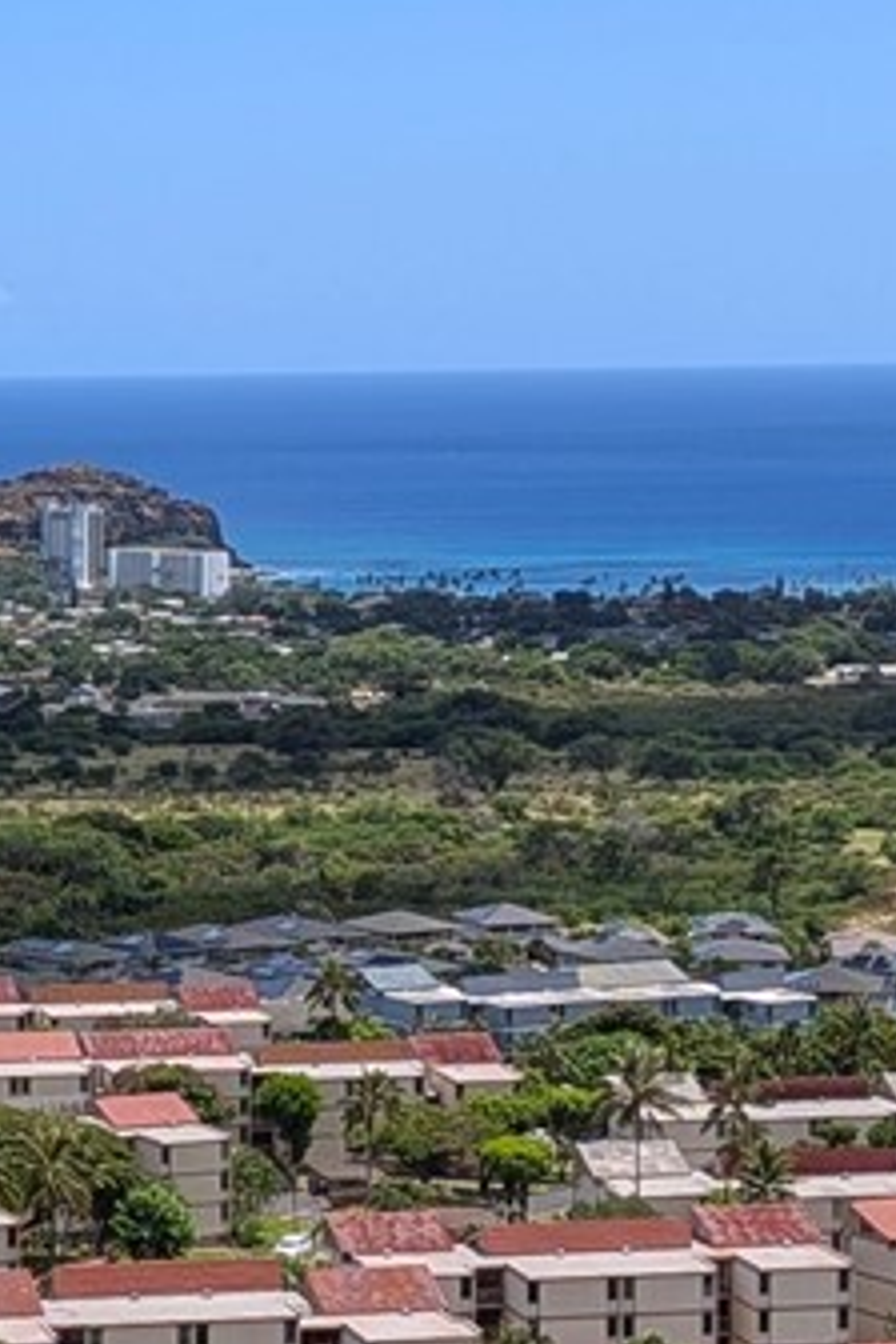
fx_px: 4442
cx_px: -268
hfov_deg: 11.2
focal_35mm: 119
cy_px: 780
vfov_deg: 17.2
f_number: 1.7
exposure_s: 1/12821
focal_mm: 4.53
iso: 27
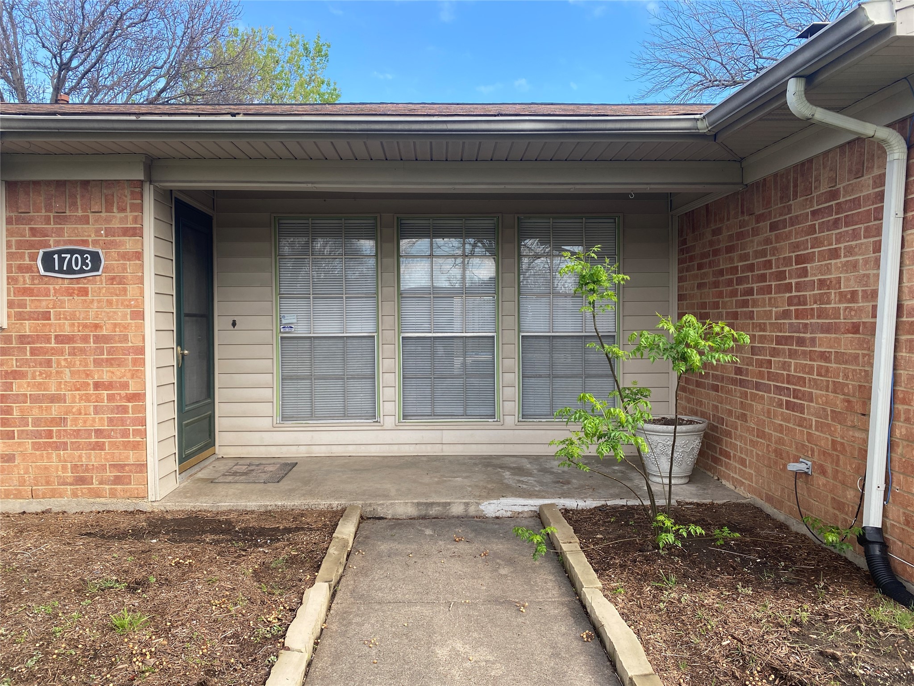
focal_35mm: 26
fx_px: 687
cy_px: 343
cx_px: 457
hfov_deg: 67.3
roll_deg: -0.1
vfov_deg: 53.1
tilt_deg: -3.0
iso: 32
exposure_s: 1/606
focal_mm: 4.25
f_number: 1.8
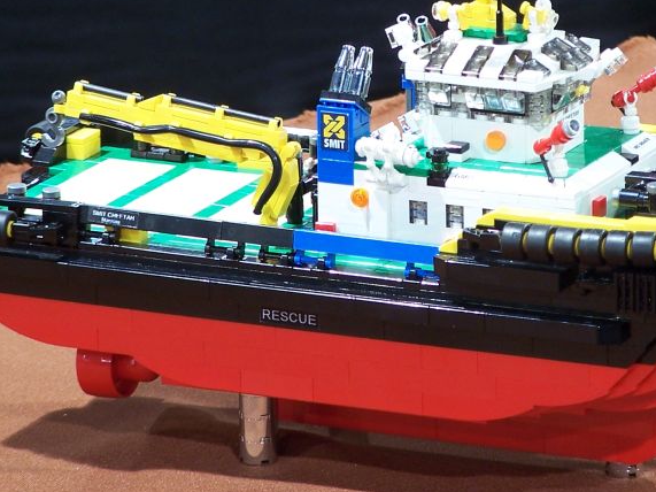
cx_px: 385
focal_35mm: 339
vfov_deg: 4.4
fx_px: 6423
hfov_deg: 5.8
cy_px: 84
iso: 80
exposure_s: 1/2
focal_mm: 31.3
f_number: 3.2
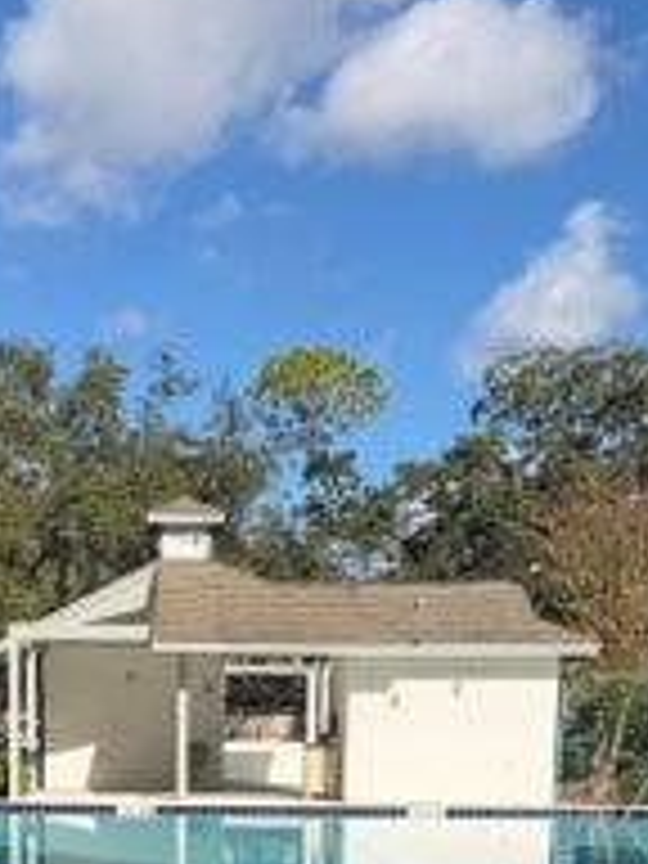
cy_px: 940
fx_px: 1498
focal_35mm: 60
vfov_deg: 29.2
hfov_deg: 24.2
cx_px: 180
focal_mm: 6.76
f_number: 1.78
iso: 100
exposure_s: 1/5714
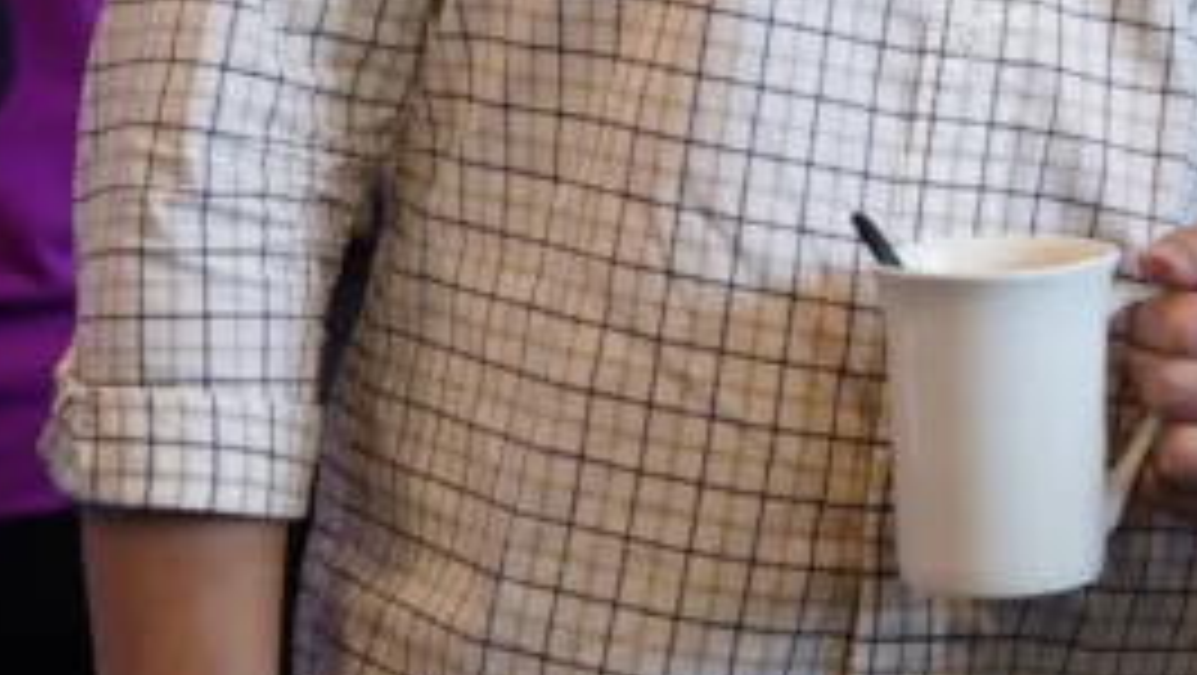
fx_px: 4478
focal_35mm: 141
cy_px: -529
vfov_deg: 8.3
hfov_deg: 14.7
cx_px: 1440
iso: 1250
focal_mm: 35
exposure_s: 1/200
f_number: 3.2
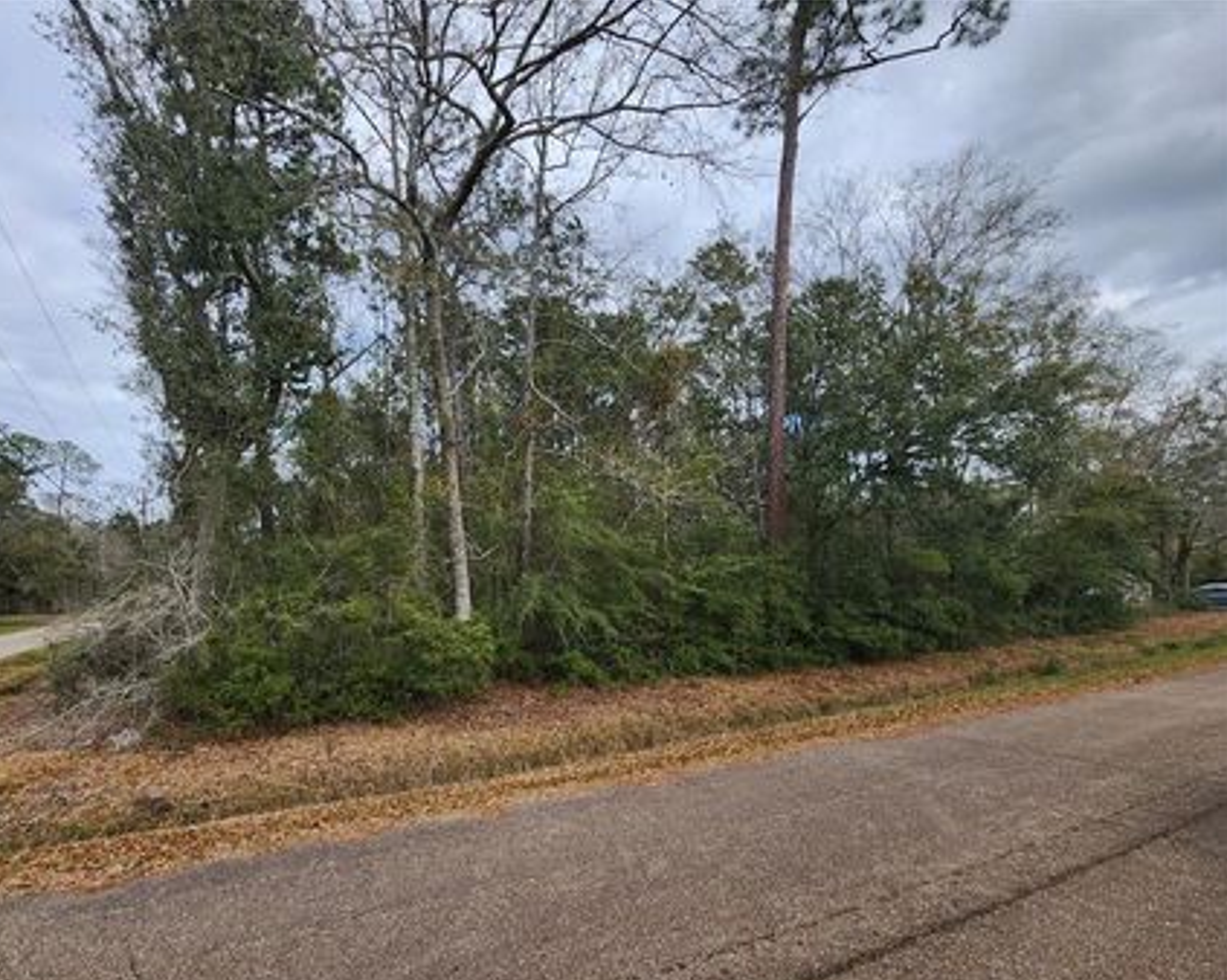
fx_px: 544
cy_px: 541
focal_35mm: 15
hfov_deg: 95.8
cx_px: 505
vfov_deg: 83.7
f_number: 2.2
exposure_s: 1/1361
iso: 50
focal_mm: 2.2
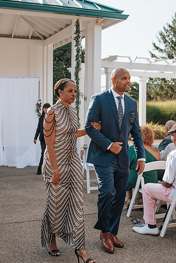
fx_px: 385
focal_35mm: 52
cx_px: 106
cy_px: 132
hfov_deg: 25.7
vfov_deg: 37.9
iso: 110
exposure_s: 1/1250
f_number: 2.8
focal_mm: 35
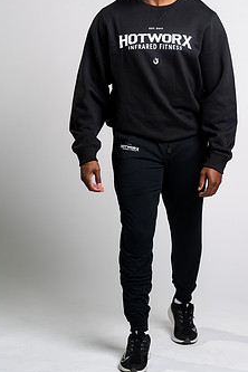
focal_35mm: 115
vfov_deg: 17.8
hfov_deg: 11.9
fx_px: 1188
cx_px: 156
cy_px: 137
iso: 200
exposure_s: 1/160
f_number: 4
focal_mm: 85
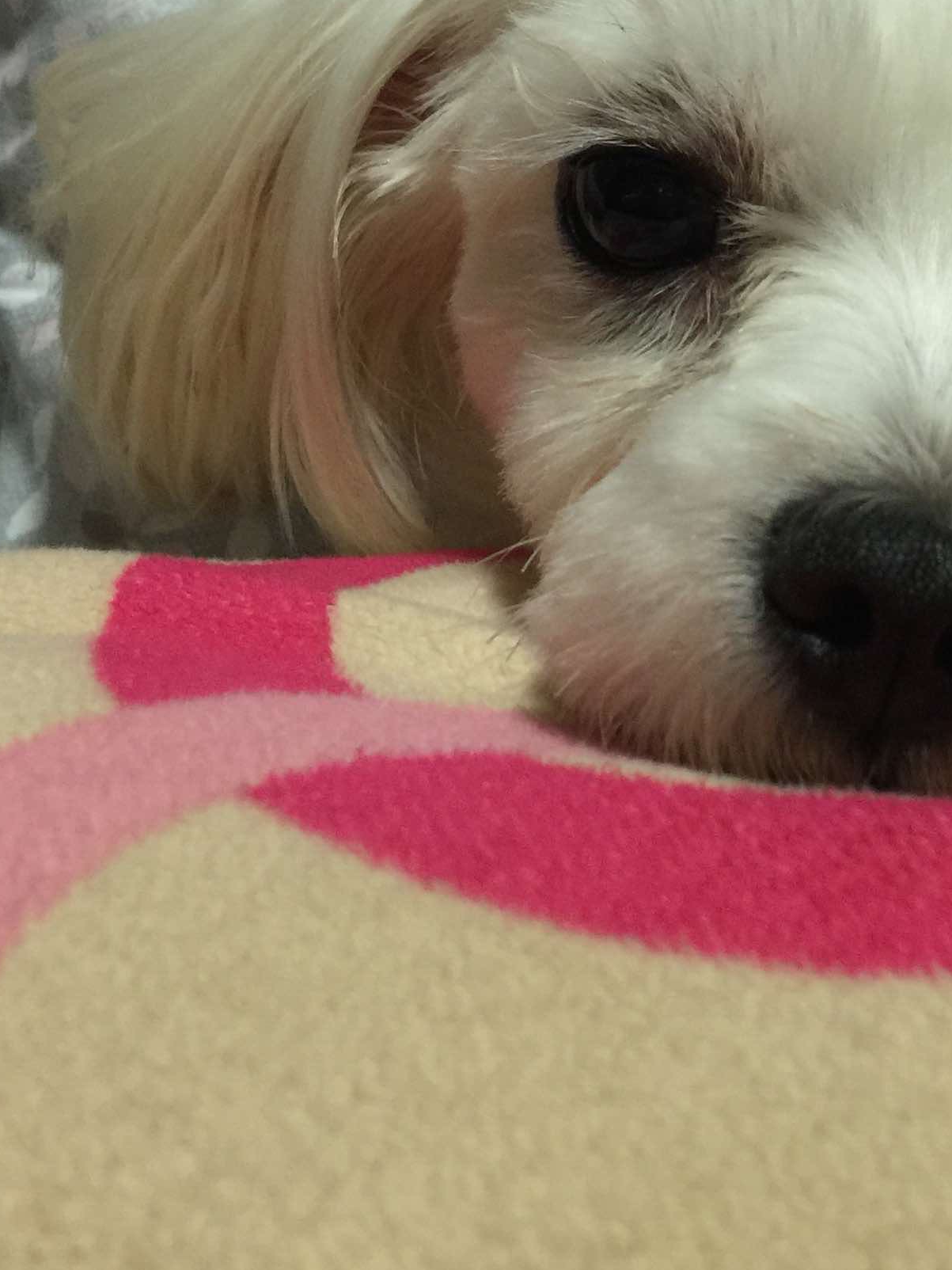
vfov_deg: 31.7
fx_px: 2163
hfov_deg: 24.1
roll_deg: -7.5
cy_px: 223
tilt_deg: -29.0
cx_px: 860
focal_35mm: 59
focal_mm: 4.15
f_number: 2.2
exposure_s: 1/15
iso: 64
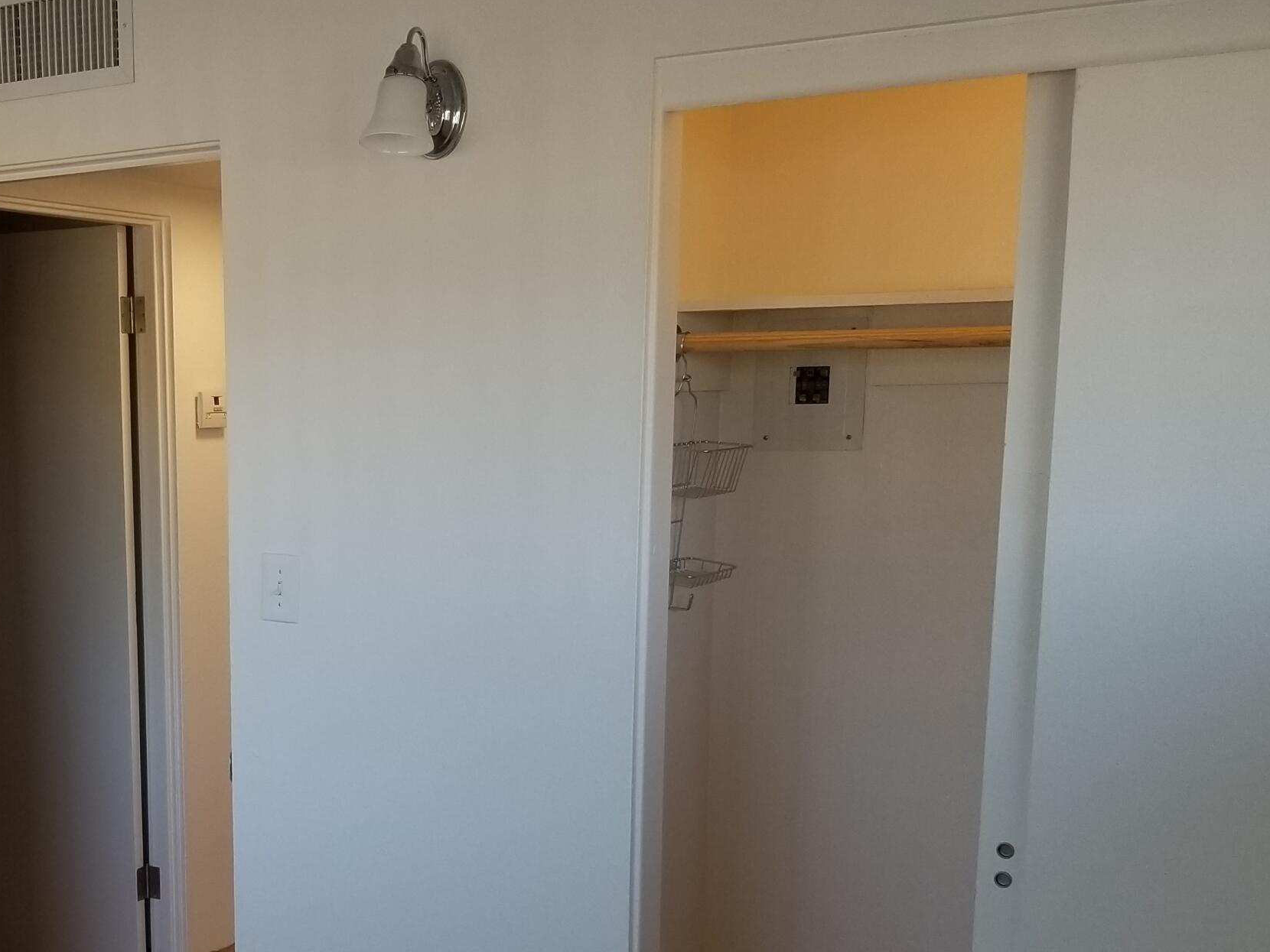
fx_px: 1724
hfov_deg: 39.3
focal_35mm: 47
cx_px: 304
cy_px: 766
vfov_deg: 30.1
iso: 80
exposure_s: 1/120
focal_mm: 4.25
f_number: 1.7
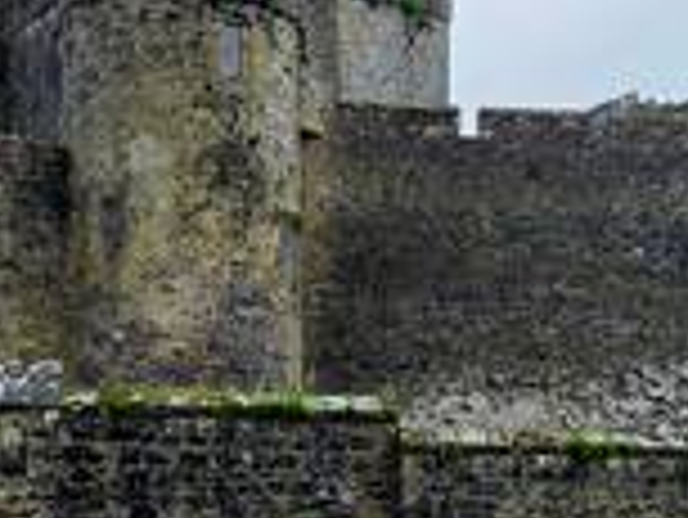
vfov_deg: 20.3
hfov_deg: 26.9
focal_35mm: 72
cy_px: 374
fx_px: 1432
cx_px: 423
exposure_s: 1/769
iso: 80
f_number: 1.8
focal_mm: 5.4
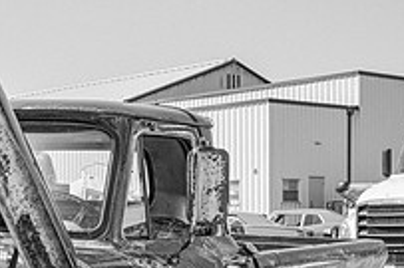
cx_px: -50
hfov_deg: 20.8
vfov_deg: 14.5
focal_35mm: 93
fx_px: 1043
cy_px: 249
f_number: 10
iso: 160
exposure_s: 1/160
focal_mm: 29
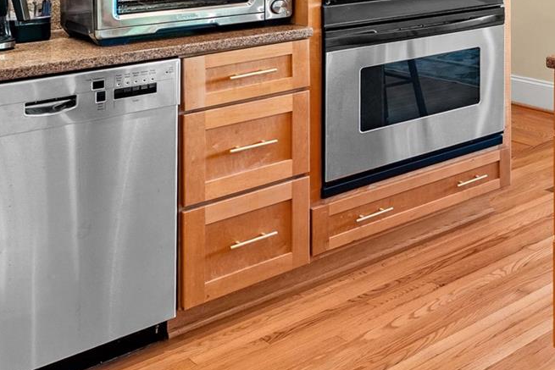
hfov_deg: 30.6
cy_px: -90
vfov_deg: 24.2
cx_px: 733
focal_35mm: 50
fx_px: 771
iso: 100
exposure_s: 1/1.67
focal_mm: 16
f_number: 8
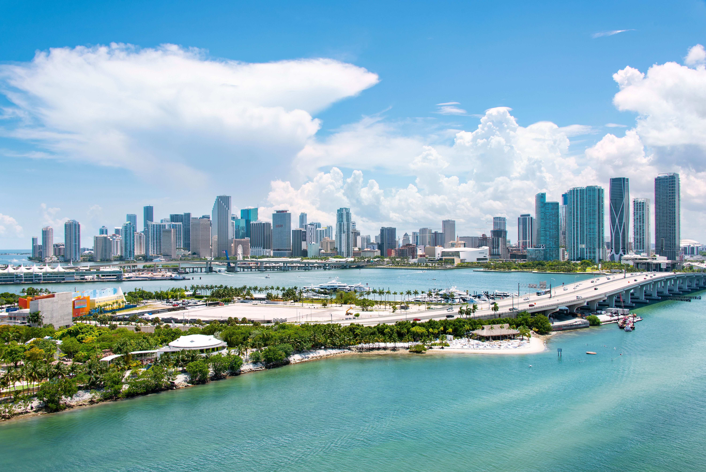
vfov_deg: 41.1
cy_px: 236
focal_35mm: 32
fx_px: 628
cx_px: 353
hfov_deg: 58.7
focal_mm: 32
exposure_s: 1/125
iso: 100
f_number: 10
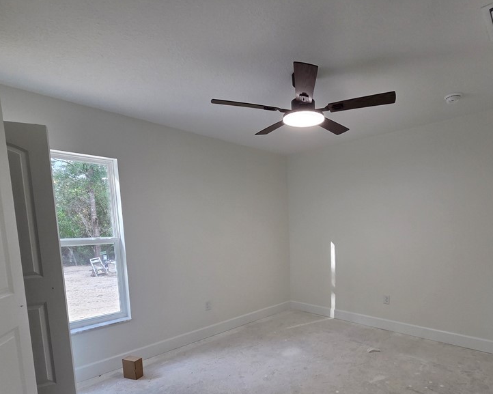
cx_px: 301
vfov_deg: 72.1
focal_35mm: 18
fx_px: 263
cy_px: 254
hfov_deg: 85.1
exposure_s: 1/120
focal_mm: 2.2
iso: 160
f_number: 2.2
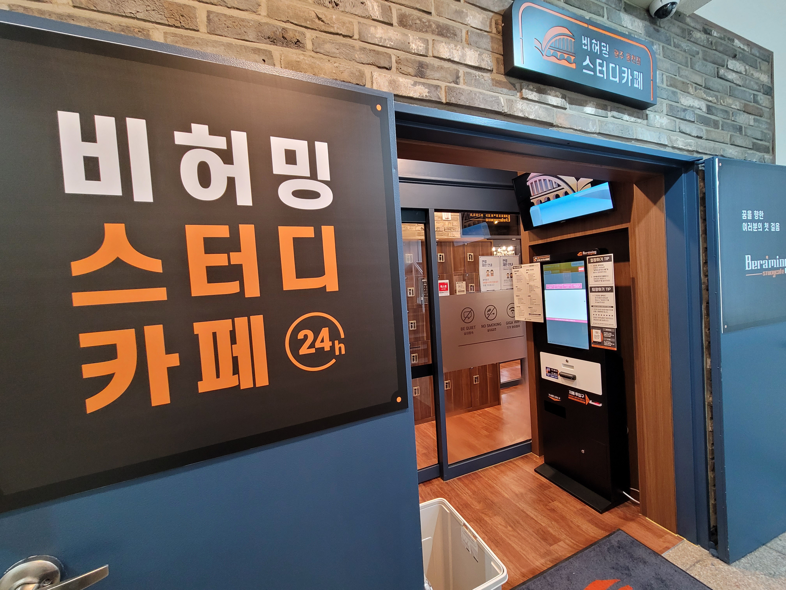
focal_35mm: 13
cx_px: 393
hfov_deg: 106.2
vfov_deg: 89.9
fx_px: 295
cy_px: 295
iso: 320
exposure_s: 1/30
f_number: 2.2
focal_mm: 2.2
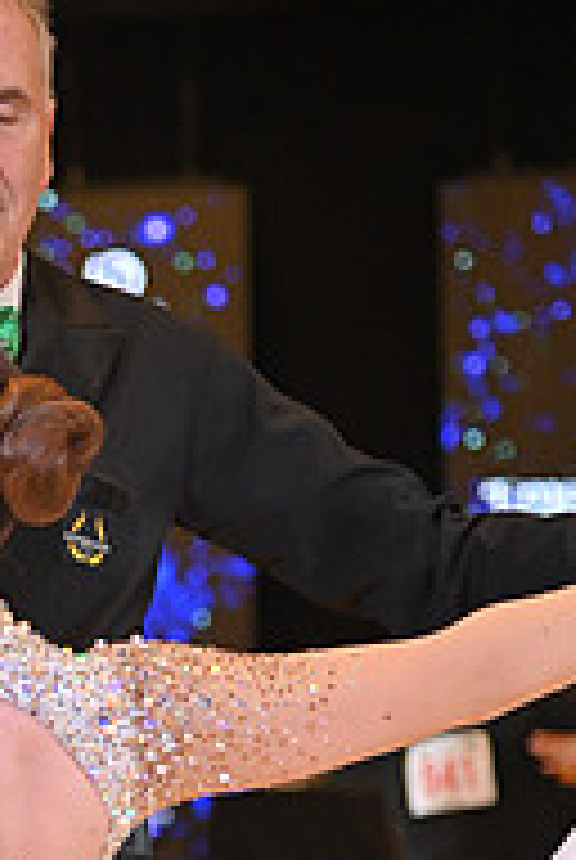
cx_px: -178
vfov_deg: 7.8
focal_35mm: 261
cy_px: 1067
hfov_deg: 5.3
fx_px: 6241
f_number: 4
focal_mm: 86
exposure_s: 1/400
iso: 1600
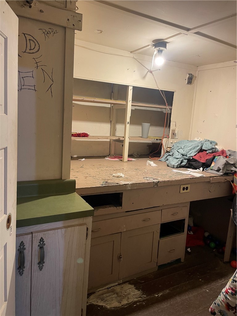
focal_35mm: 26
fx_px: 237
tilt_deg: -8.8
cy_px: 158
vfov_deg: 67.3
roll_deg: -4.3
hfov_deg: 53.1
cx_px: 118
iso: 125
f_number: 1.6
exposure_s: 1/60
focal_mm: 4.2
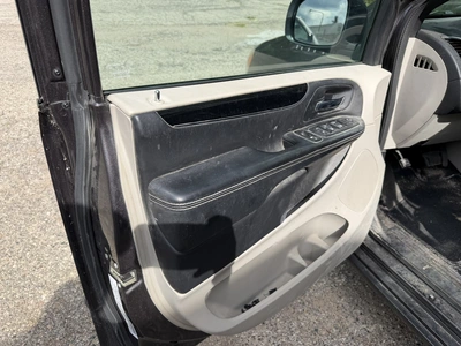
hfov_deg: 71.6
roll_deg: -6.3
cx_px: 230
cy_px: 173
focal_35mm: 24
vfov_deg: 56.8
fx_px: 320
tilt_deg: -31.8
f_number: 1.78
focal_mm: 6.76
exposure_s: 1/2299
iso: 80
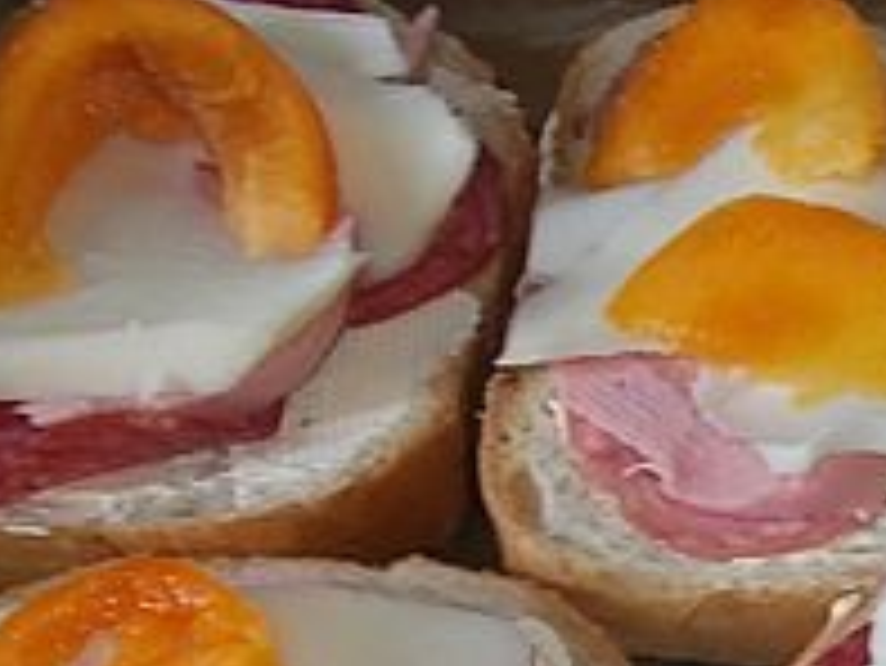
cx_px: 1111
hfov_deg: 22.4
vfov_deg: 17.2
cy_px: 936
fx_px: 2023
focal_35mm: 79
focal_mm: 4.6
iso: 200
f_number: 3.2
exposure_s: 1/25
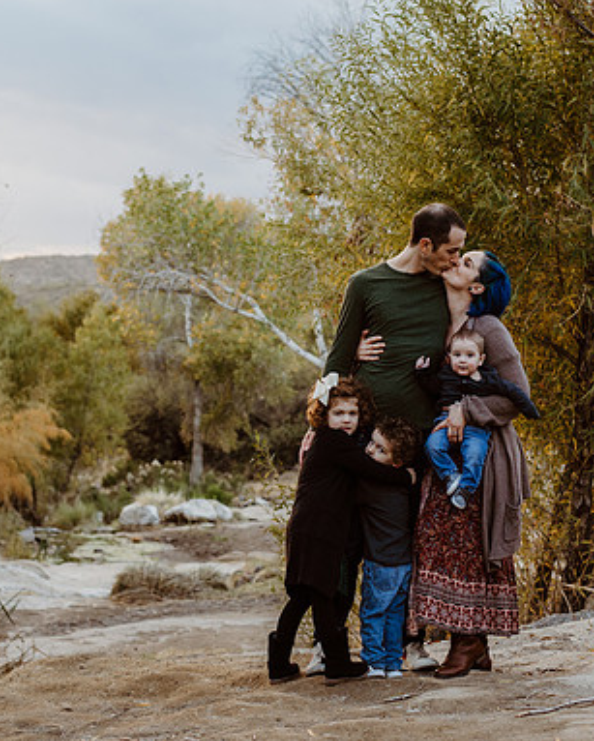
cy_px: 370
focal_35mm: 71
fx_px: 1558
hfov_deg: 21.6
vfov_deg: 26.7
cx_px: 271
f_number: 3.2
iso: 400
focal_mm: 50
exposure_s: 1/500
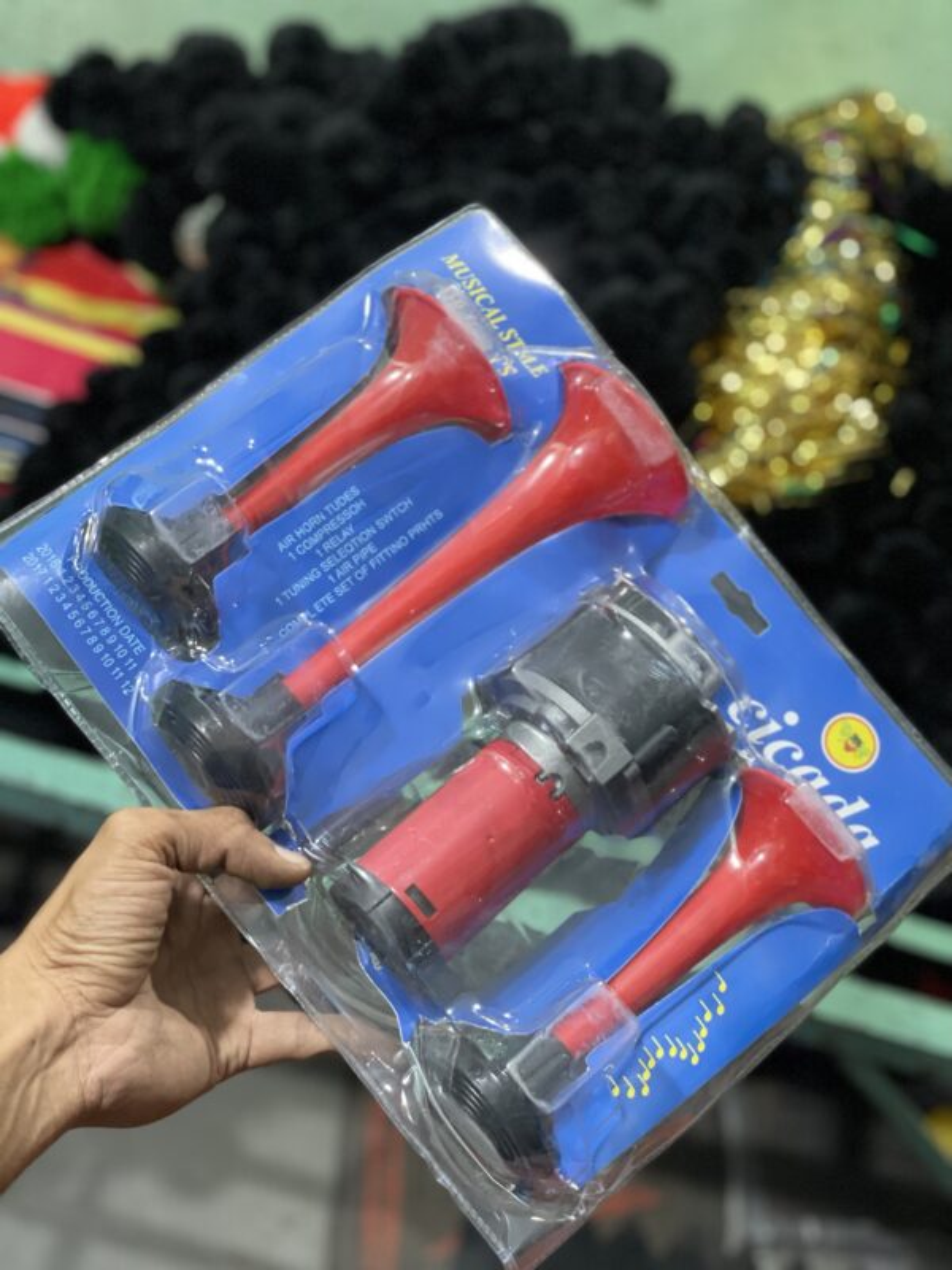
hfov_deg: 28.0
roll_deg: -16.3
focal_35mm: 52
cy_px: 635
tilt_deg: -43.5
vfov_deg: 36.8
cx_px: 476
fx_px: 1907
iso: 320
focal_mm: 6
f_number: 2
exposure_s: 1/33
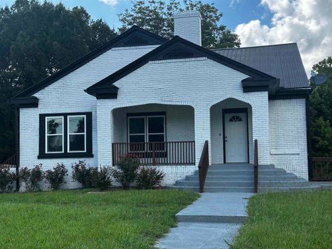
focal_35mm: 48
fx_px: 460
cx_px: 166
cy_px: 124
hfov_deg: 39.7
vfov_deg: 30.3
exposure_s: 1/1453
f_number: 1.78
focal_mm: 6.86
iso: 64
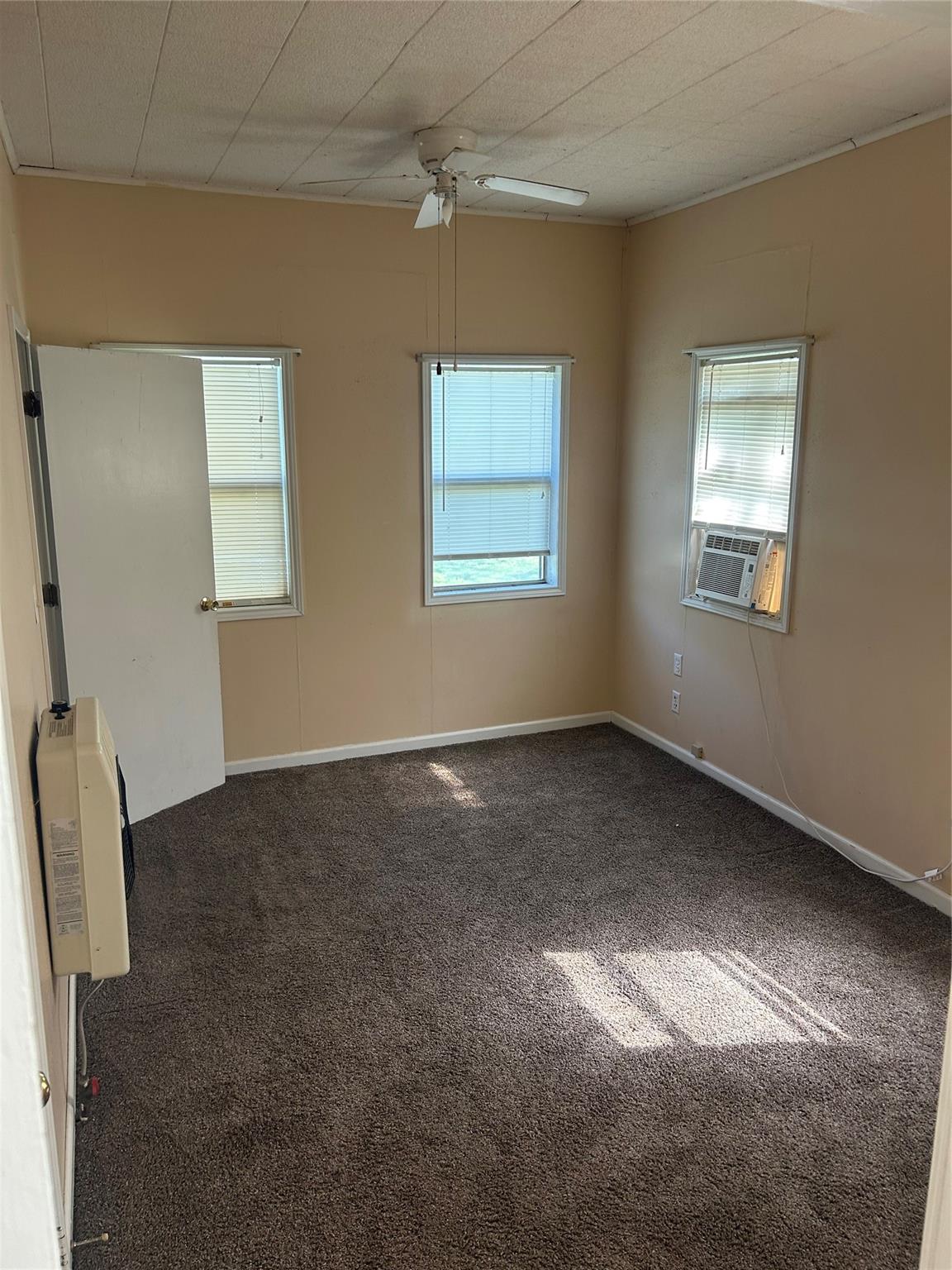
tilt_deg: -11.6
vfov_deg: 67.3
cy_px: 635
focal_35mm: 26
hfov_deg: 53.1
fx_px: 953
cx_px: 476
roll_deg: -1.1
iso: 100
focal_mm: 5.7
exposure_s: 1/121
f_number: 1.5
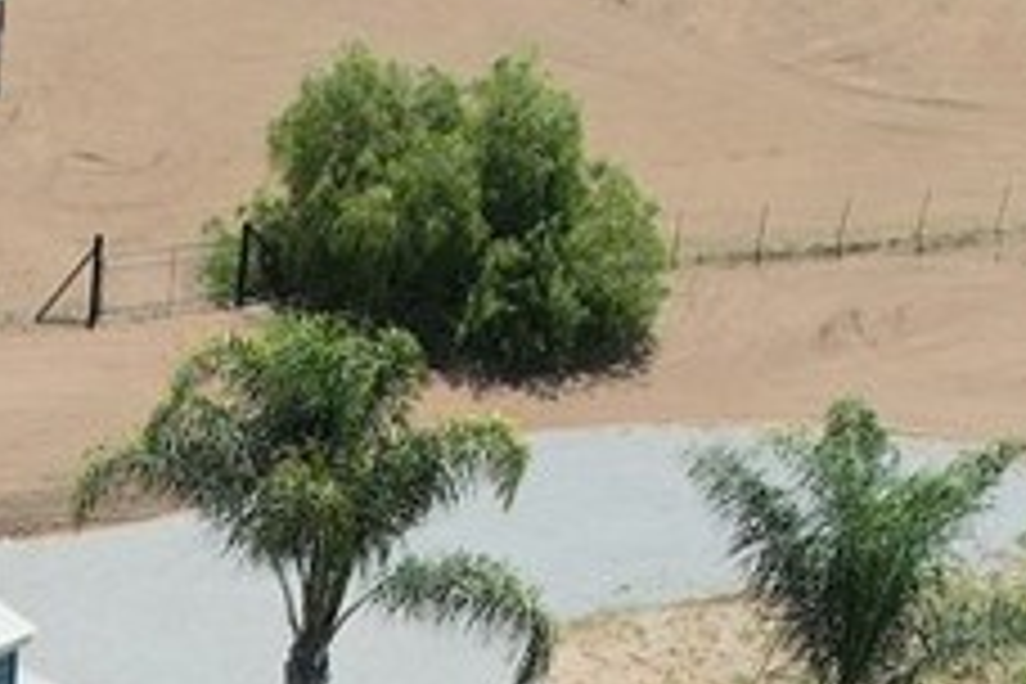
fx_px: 2821
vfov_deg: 12.2
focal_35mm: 99
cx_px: -202
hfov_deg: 19.4
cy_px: 1375
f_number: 2.8
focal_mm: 8.38
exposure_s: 1/3200
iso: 200
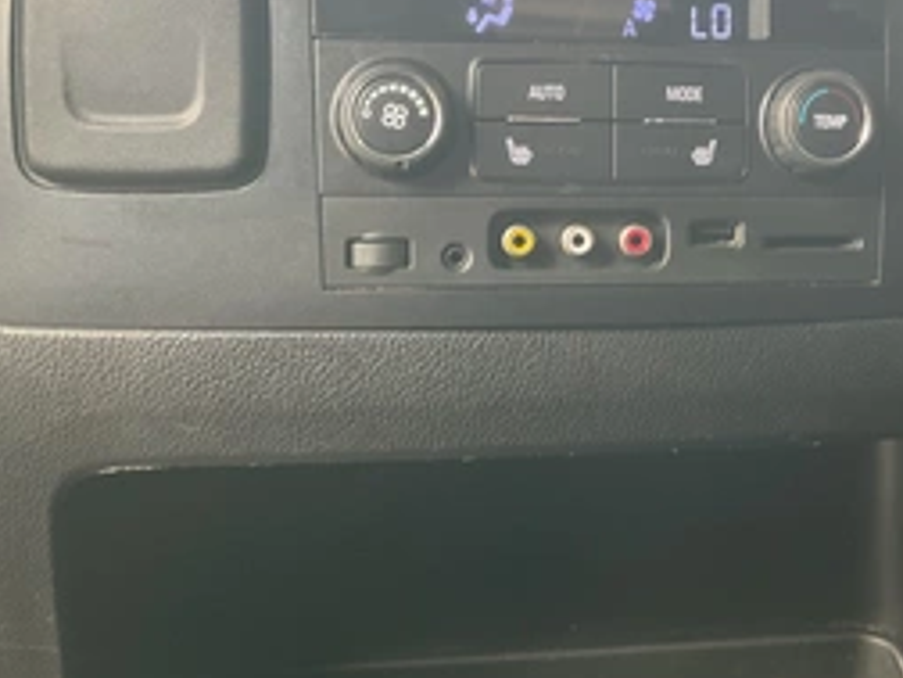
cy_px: 237
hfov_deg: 40.7
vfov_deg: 31.3
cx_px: 598
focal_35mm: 46
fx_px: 1200
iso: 160
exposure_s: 1/60
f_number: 1.8
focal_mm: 3
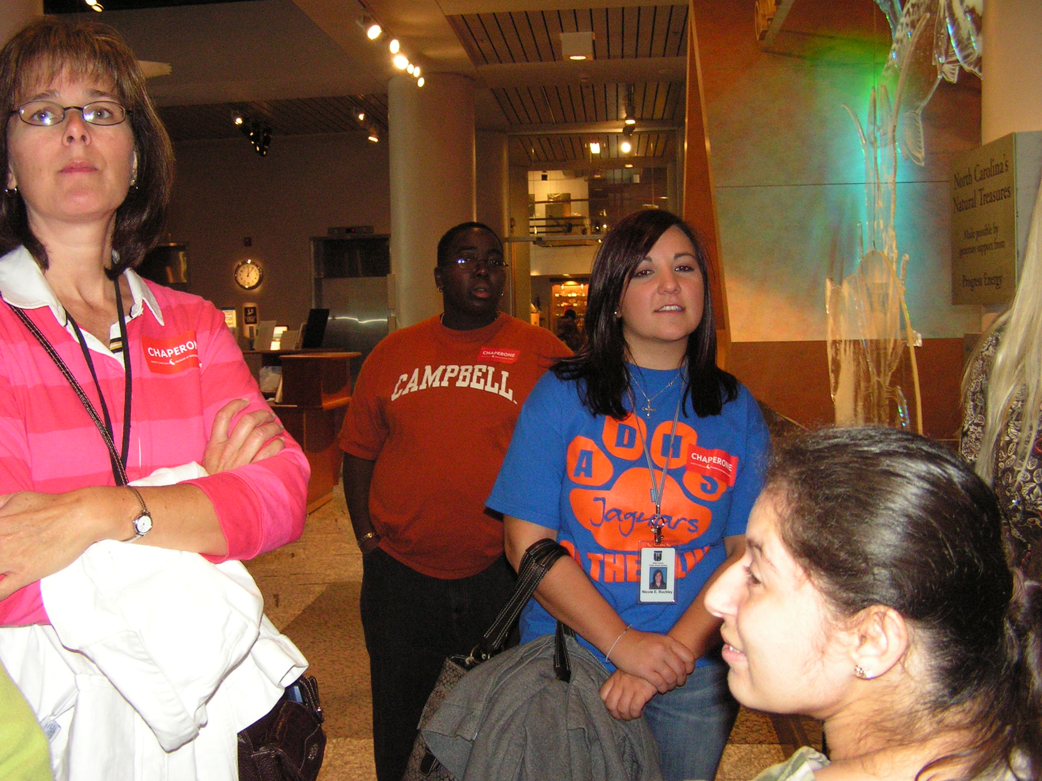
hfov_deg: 47.9
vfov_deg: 36.8
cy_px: 398
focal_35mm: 39
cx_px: 511
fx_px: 1174
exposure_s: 1/40
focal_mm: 6.3
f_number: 2.8
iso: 200
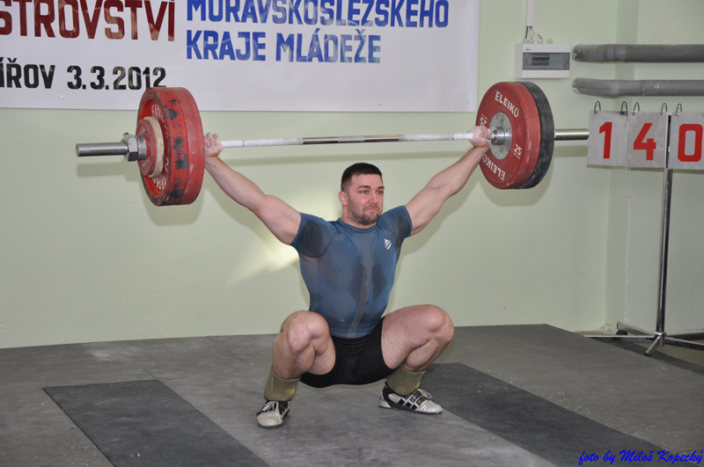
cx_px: 352
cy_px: 234
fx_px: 1523
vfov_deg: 17.4
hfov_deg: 26.0
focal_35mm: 78
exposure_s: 1/200
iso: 400
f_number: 5
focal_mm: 52
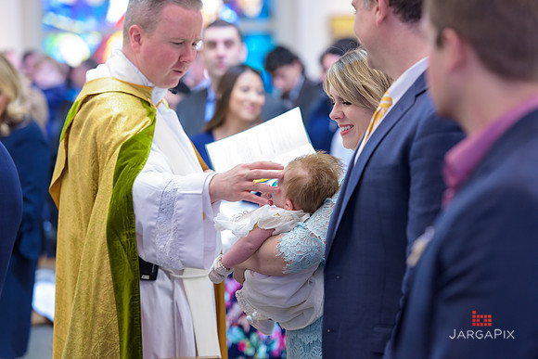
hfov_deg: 15.2
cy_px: 180
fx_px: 2018
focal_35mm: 135
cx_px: 269
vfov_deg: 10.2
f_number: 4
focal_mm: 135
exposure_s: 1/125
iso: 1600
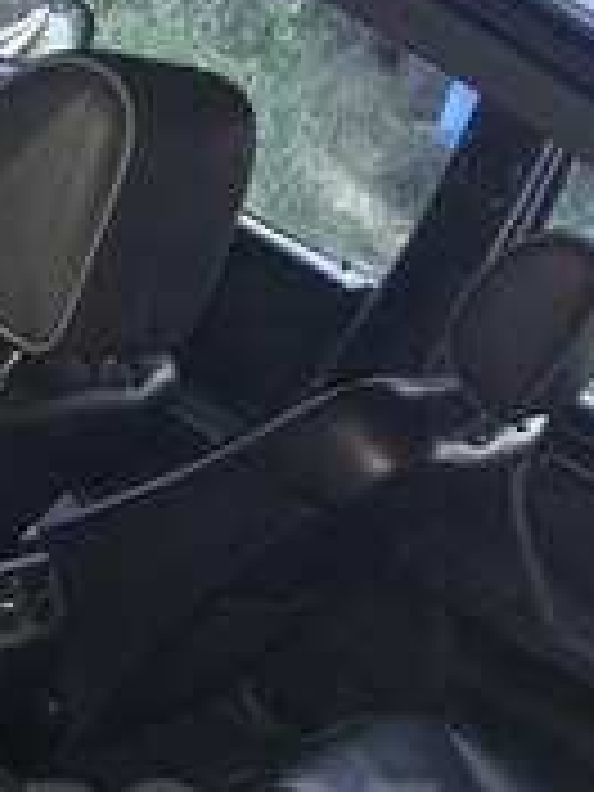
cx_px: 94
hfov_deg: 18.4
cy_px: 832
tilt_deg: -29.2
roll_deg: -27.6
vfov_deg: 23.4
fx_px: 1807
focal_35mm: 79
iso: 100
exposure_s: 1/17
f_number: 1.8
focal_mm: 3.99
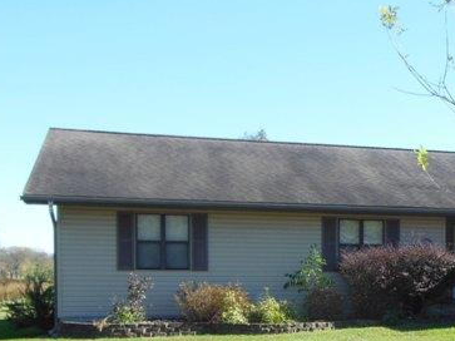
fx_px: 788
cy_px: 305
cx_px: 436
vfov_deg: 23.8
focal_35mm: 60
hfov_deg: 30.3
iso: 125
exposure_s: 1/500
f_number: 3.3
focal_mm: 5.2
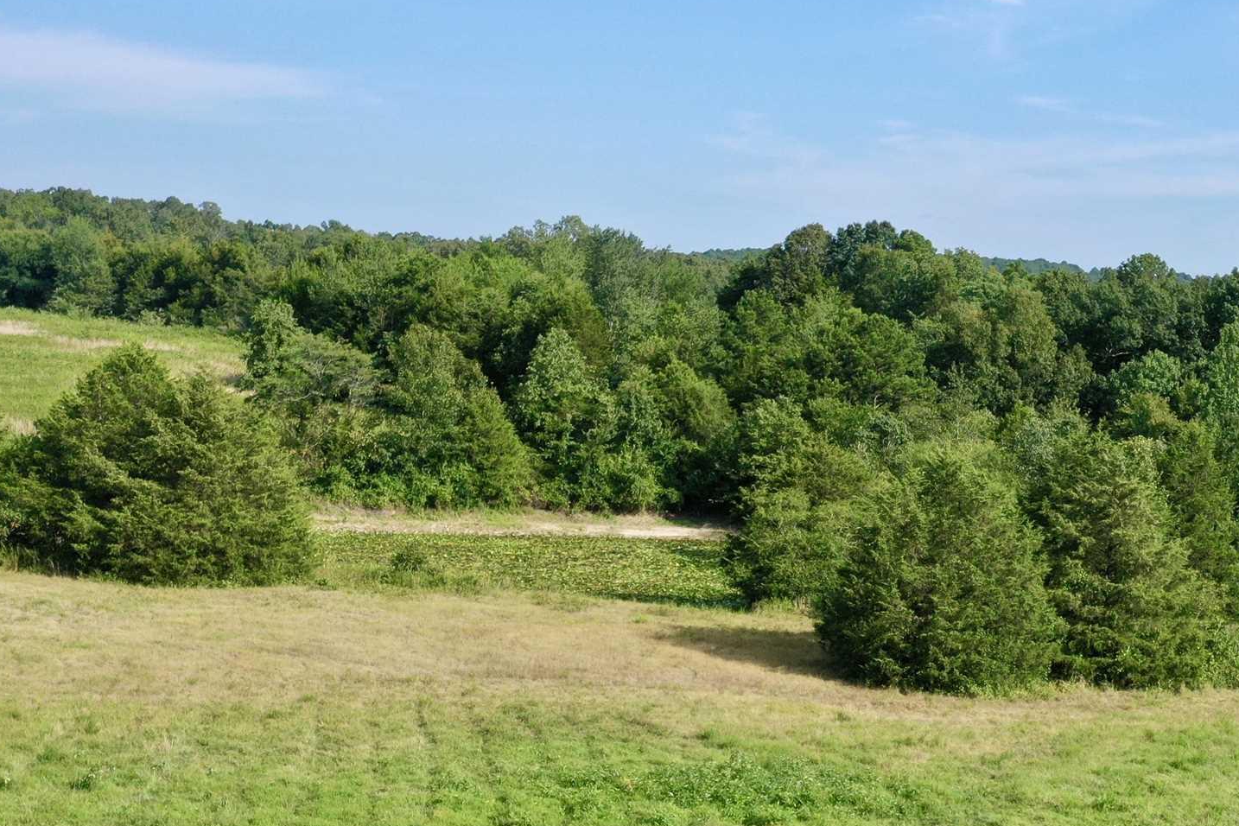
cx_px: 959
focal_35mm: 60
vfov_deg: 22.5
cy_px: 597
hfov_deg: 32.6
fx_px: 2065
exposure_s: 1/320
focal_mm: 10.26
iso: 100
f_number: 6.3
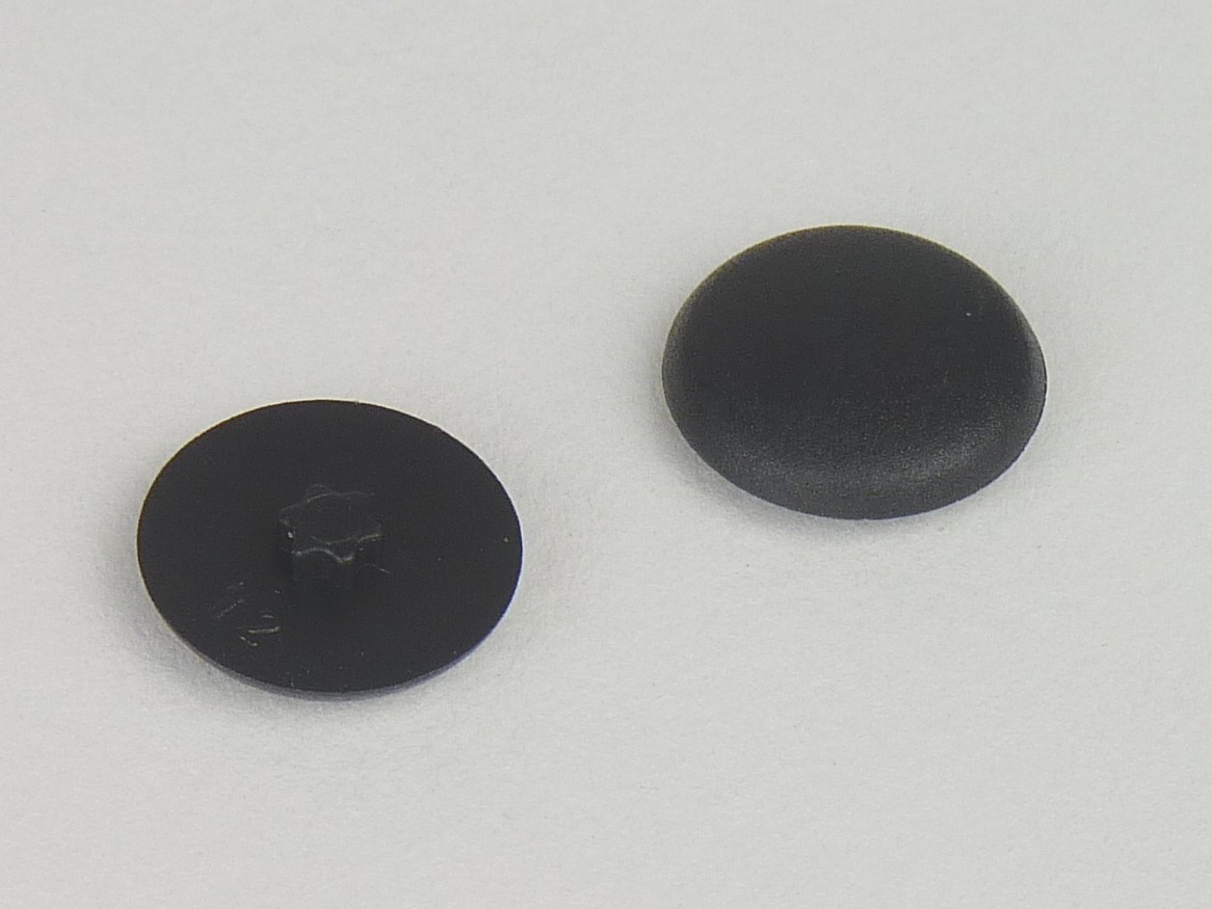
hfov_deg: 14.3
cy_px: 454
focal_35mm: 138
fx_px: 4833
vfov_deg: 10.8
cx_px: 606
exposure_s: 1/60
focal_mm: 24.5
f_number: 3.6
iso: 80
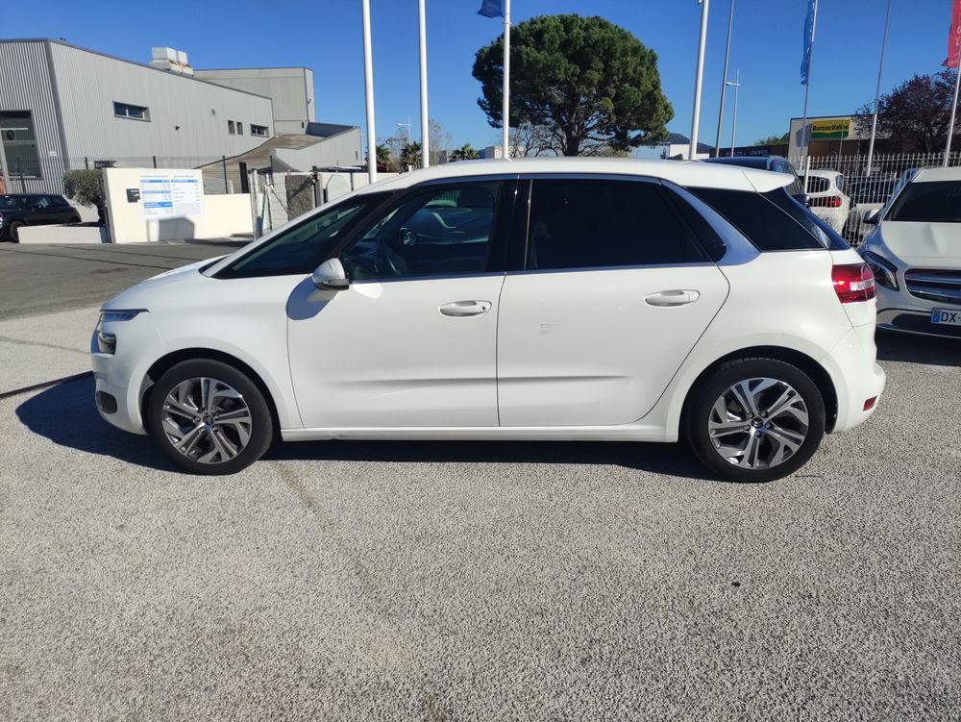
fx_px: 694
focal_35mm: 25
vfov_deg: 54.9
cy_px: 361
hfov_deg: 69.4
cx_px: 480
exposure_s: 1/2312
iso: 50
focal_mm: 5.43
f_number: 1.89
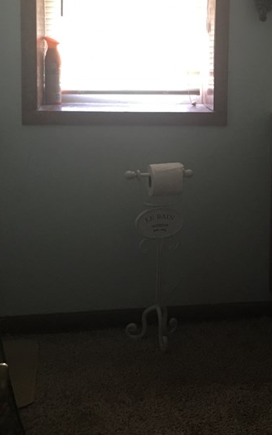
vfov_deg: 33.7
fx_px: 712
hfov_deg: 21.0
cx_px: 261
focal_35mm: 60
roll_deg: -2.0
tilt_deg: -8.3
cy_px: 143
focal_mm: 4.15
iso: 64
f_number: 2.2
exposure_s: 1/15
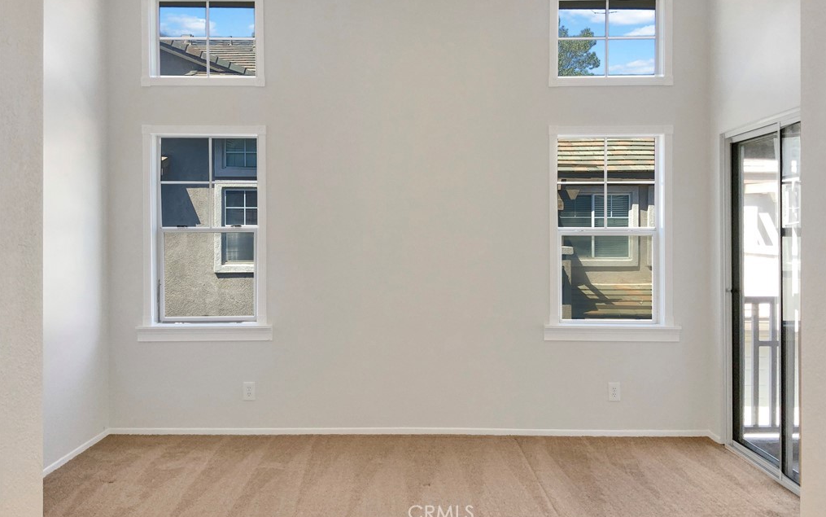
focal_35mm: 31
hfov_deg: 61.2
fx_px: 698
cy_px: 212
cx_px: 415
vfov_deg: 40.5
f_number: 1.8
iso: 32
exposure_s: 1/120
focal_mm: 3
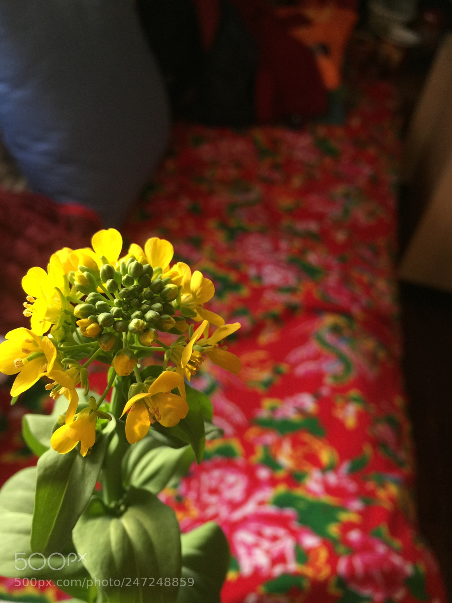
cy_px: 301
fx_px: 522
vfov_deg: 60.0
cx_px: 224
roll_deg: -12.3
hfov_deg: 46.8
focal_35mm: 30
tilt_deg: -42.5
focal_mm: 4.15
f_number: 2.2
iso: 40
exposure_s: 1/33
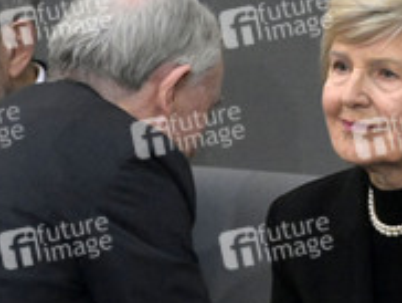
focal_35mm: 1071
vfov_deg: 1.4
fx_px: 12454
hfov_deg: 1.8
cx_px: 218
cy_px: 188
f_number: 6.3
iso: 16000
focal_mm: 450
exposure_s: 1/250
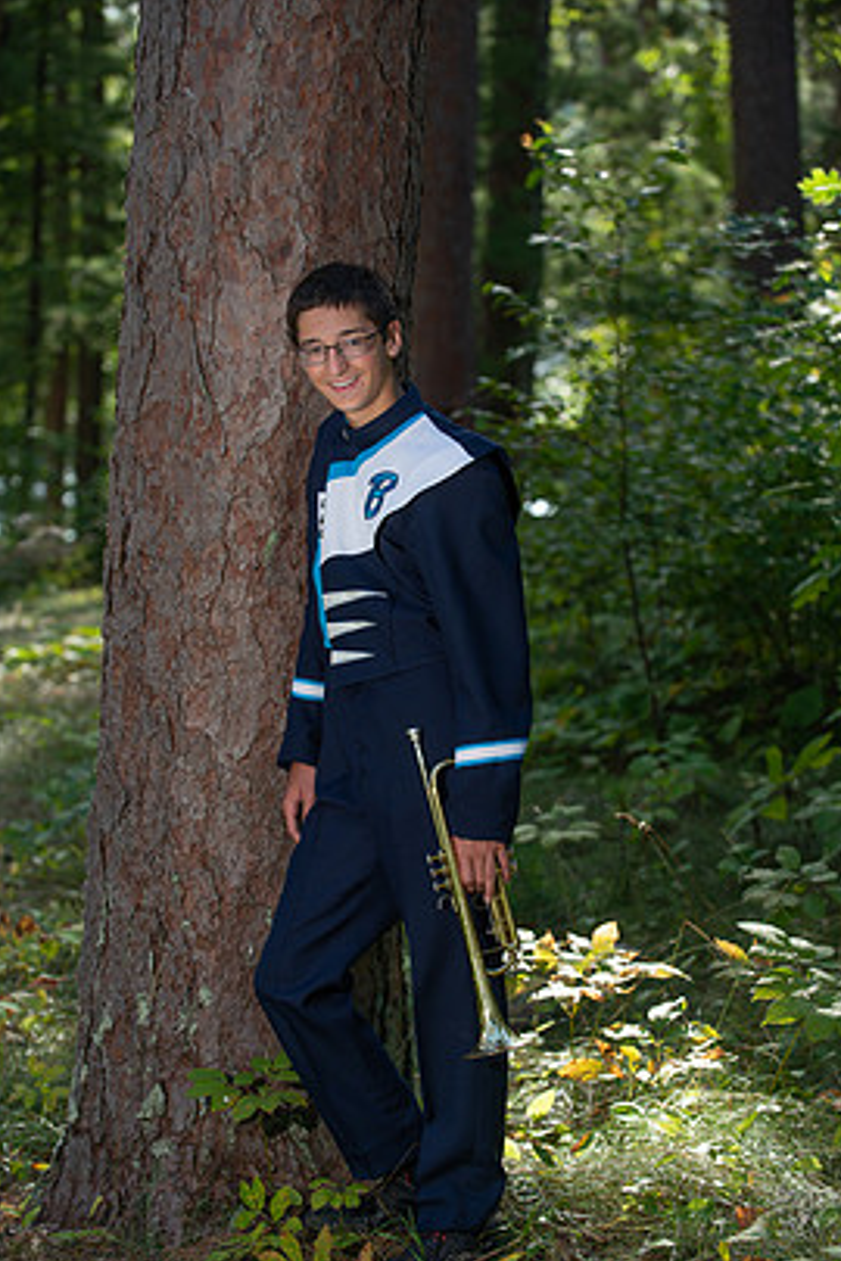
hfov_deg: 12.6
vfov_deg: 18.8
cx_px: 389
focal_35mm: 109
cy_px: 648
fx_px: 3819
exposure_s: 1/160
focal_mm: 98
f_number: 4
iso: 100
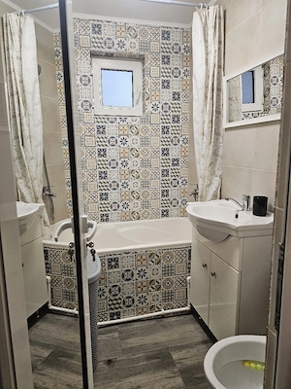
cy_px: 194
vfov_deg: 73.9
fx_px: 258
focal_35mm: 23
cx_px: 146
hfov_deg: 58.9
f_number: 1.7
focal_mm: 6.3
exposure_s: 1/101
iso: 250
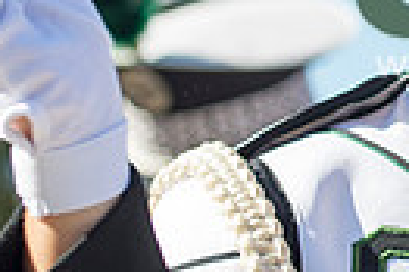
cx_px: 590
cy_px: -47
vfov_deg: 4.1
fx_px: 3756
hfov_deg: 6.2
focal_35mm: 331
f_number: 4.5
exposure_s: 1/1000
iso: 200
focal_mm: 75
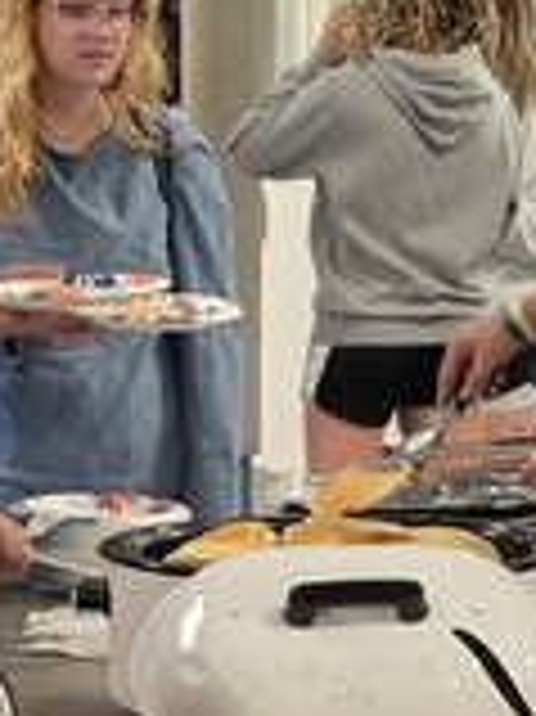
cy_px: 815
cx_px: 203
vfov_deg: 13.1
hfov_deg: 10.0
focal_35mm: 148
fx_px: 3060
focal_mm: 6.3
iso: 250
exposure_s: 1/120
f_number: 1.7
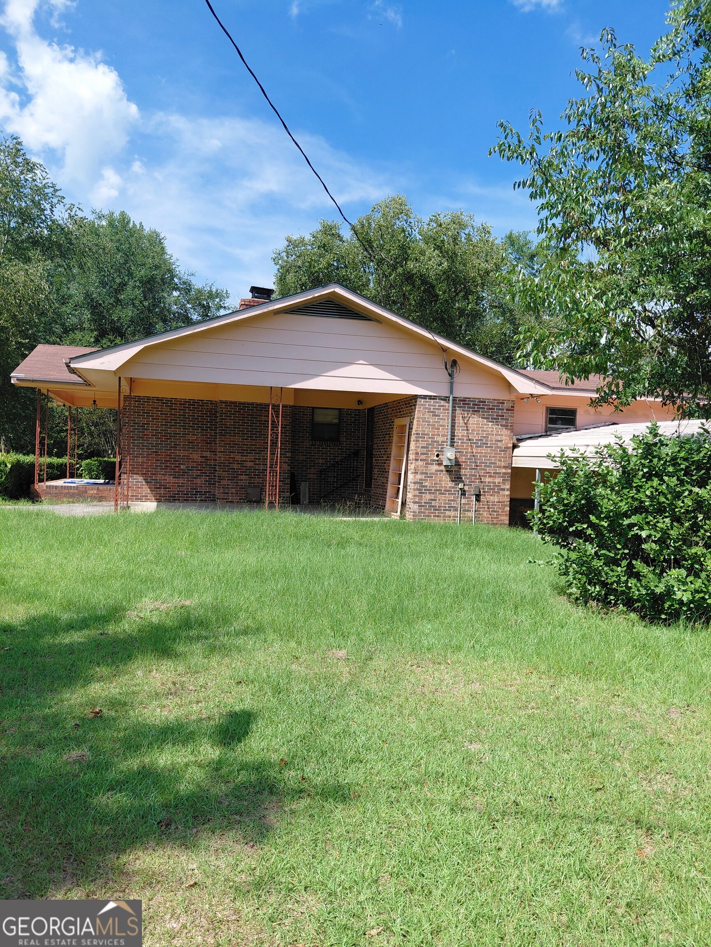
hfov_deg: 54.9
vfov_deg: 69.4
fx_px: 685
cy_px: 474
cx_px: 356
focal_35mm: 25
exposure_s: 1/1418
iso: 50
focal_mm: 4.69
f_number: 1.8
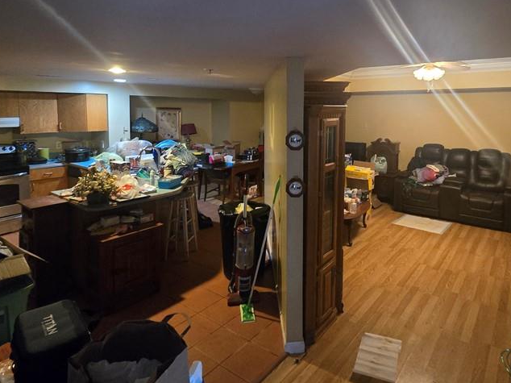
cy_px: 127
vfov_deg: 61.8
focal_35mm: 21
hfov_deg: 78.4
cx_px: 297
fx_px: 310
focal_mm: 2.2
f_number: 2.2
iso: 1250
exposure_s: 1/40
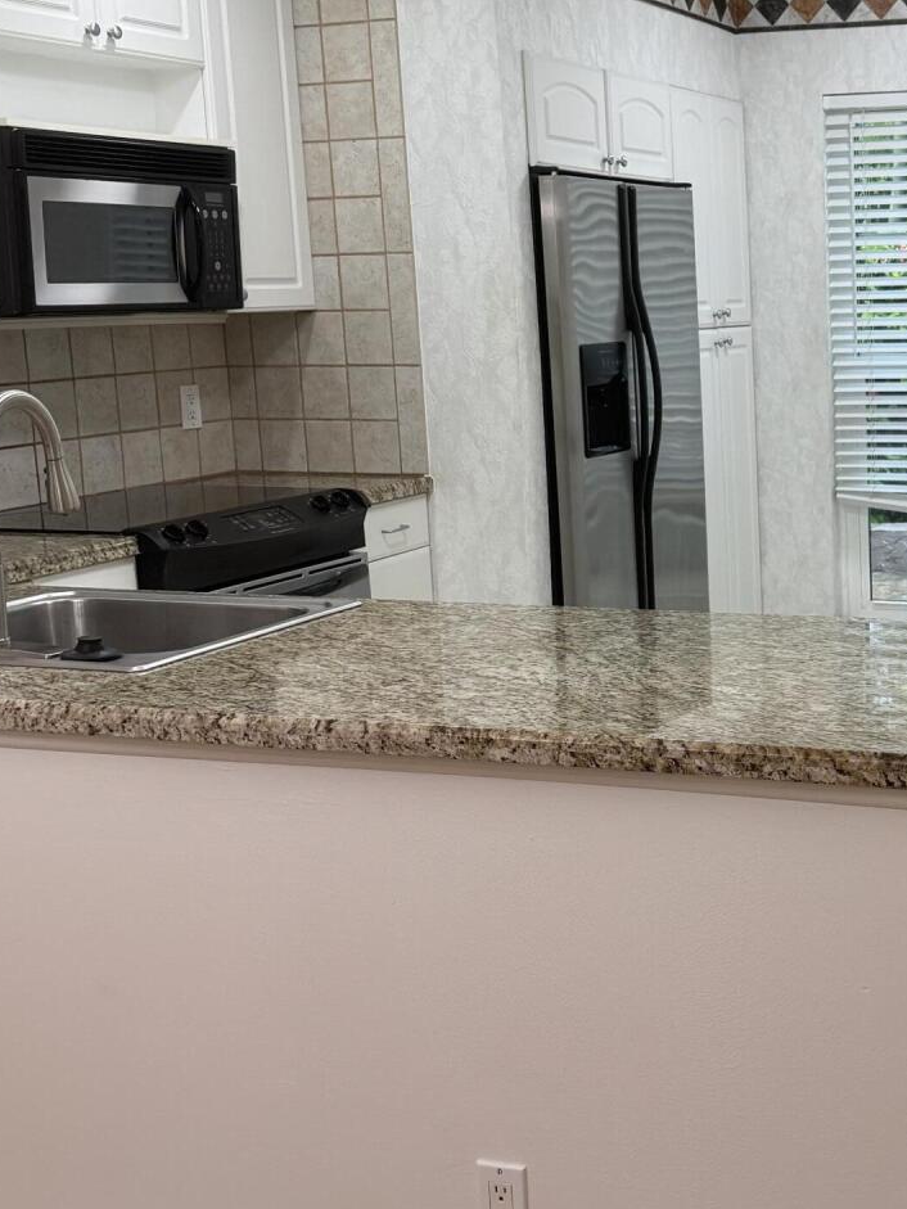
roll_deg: +1.8
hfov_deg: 27.1
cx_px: 883
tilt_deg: -10.2
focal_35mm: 51
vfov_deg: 37.5
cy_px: 585
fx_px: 1781
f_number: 1.78
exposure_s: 1/120
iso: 160
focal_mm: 6.76
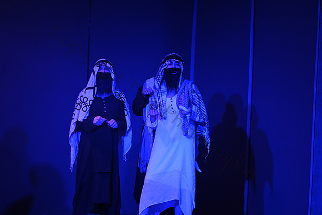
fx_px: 1700
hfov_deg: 10.8
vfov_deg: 7.2
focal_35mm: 190
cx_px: 161
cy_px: 108
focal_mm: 190
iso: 640
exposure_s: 1/80
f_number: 2.8
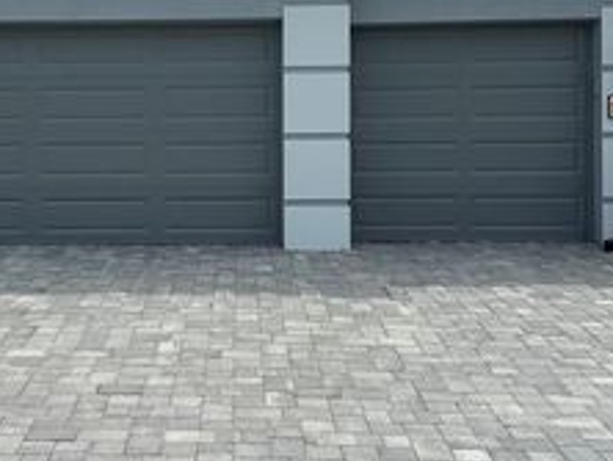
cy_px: 161
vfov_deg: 27.0
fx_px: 957
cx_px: 193
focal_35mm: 54
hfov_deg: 35.1
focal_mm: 6.86
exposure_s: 1/7042
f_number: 1.78
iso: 80
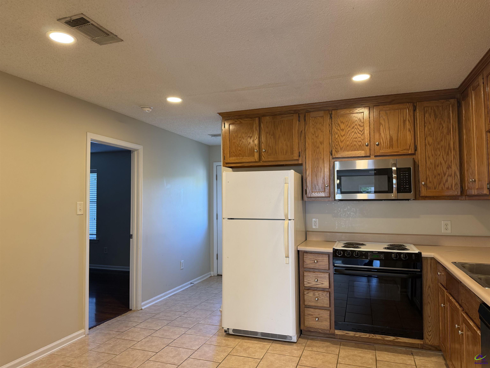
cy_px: 184
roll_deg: +1.2
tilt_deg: +2.6
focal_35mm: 24
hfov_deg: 71.6
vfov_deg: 56.8
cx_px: 245
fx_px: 340
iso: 160
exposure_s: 1/120
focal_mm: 6.76
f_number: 1.78
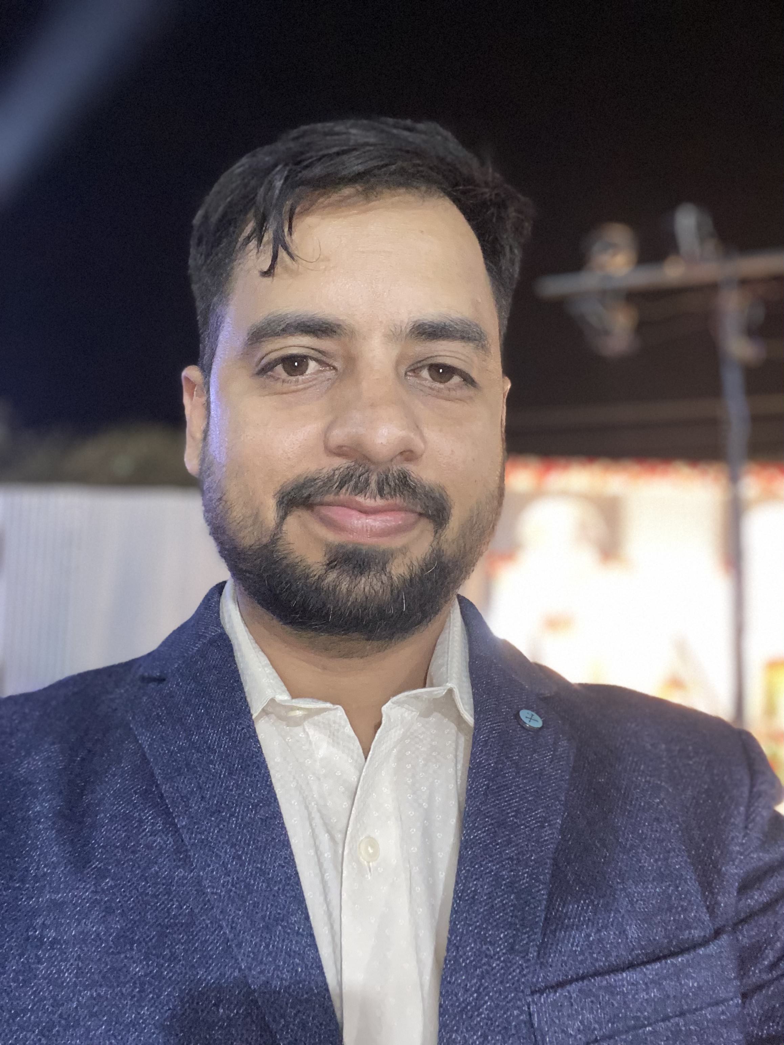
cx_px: 392
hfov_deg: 46.8
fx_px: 906
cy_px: 522
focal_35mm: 30
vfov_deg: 60.0
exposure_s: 1/25
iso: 400
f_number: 2.2
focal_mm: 2.71
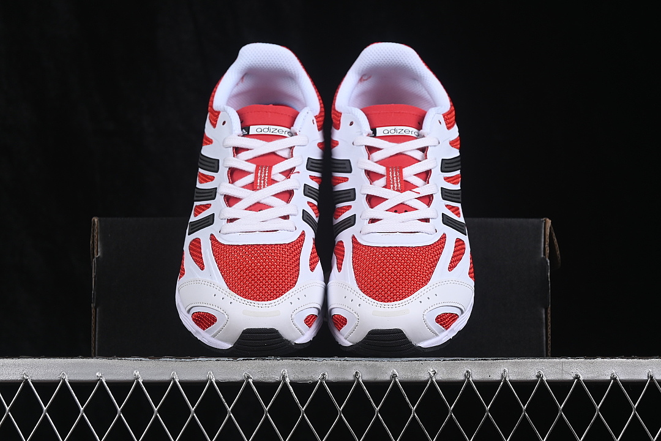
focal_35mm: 75
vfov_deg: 18.2
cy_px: 220
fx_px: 1377
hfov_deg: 27.0
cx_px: 330
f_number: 8
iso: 160
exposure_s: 1/80
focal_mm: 50
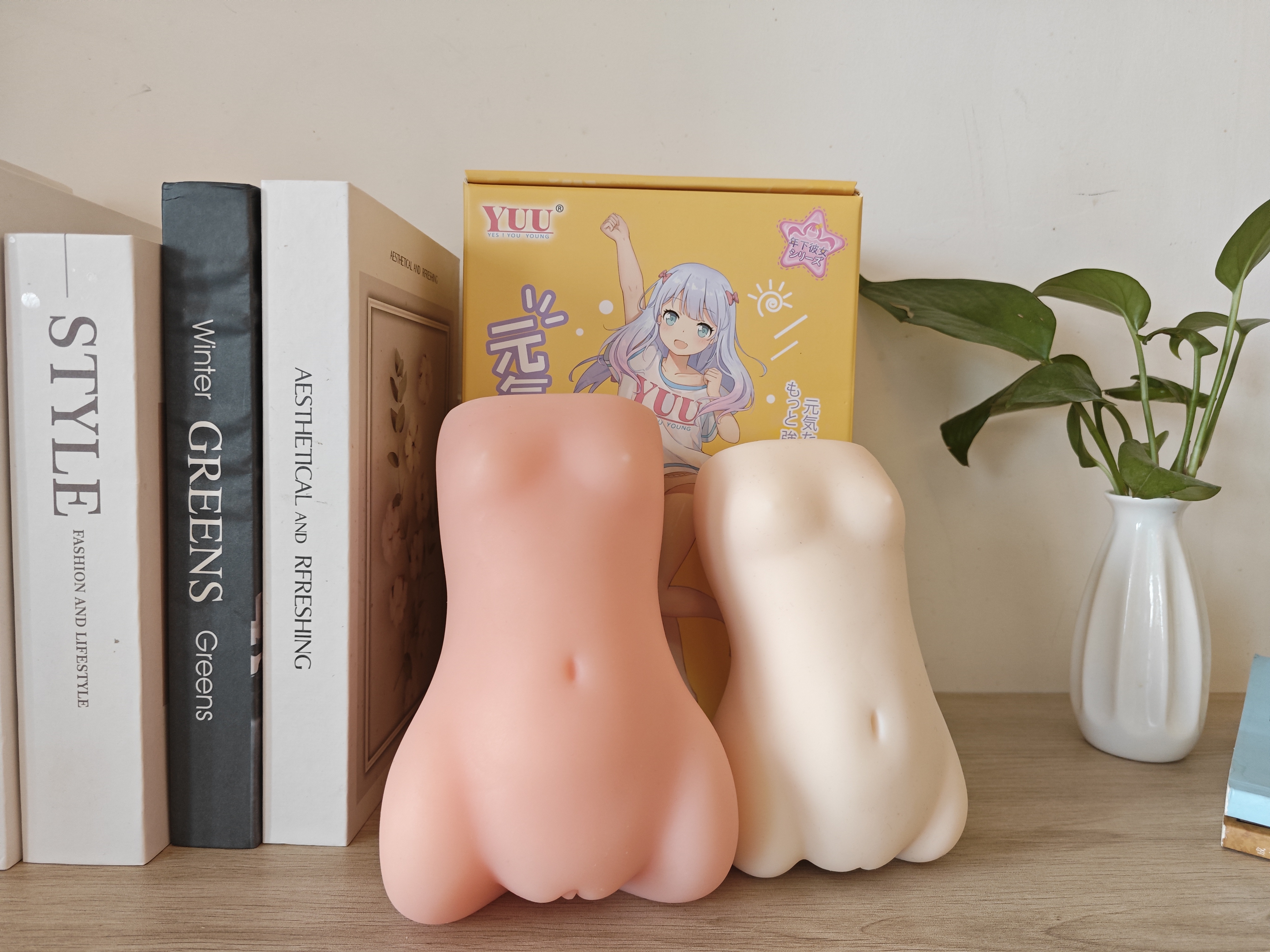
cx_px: 635
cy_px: 476
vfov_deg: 58.9
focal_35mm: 23
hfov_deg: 73.9
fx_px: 844
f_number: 1.8
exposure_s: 1/50
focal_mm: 5.43
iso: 400
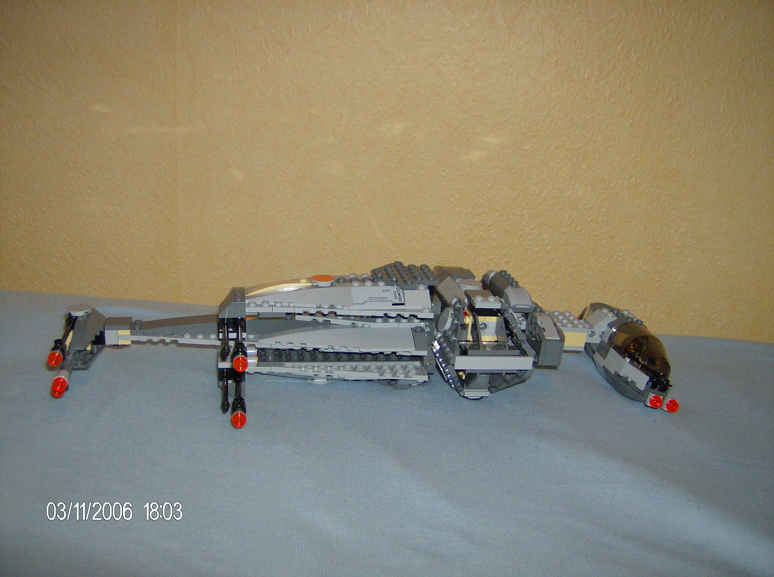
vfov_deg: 39.5
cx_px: 387
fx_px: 803
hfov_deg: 51.5
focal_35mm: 36
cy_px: 288
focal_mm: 6
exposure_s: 1/60
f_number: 2.8
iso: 200
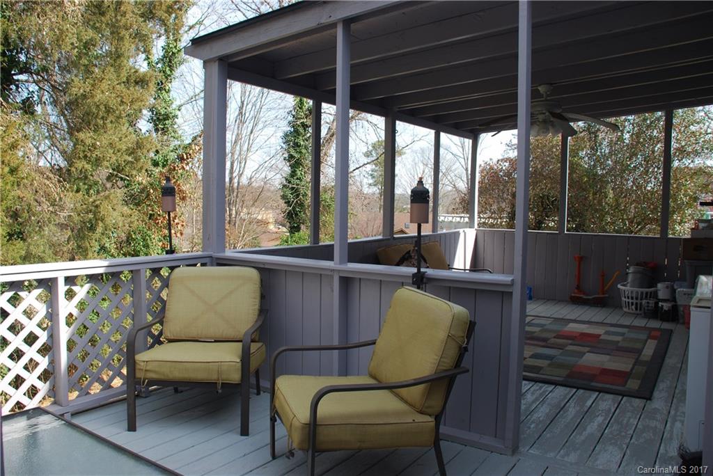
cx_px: 356
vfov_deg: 43.7
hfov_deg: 61.9
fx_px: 594
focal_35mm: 30
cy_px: 238
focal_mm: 20
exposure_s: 1/125
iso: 110
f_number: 5.6
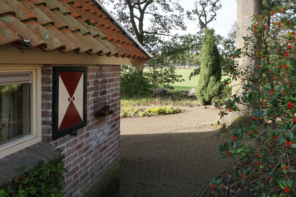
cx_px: 182
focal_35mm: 32
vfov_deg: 40.6
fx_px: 263
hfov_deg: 58.1
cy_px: 67
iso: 100
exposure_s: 1/100
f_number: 7.1
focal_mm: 16
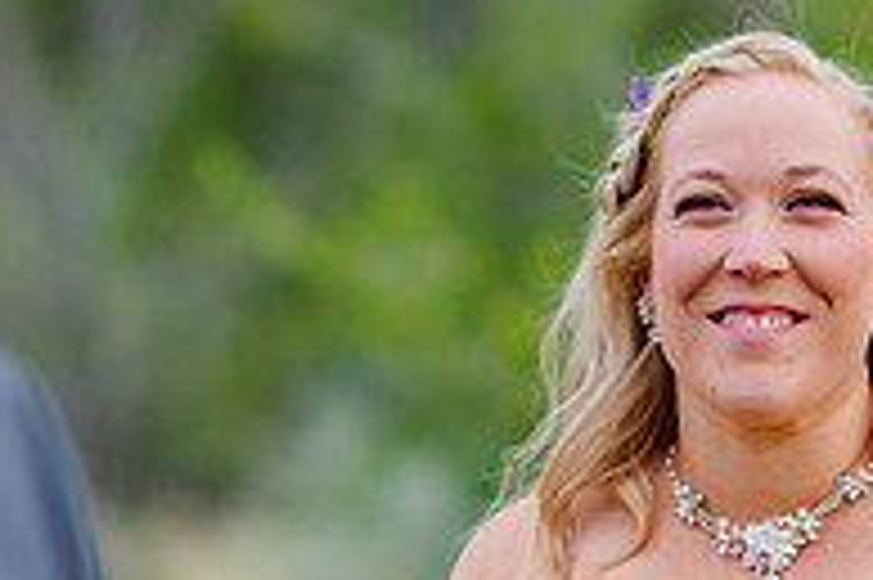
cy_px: 122
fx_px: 8698
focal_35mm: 359
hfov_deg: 5.7
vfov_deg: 3.8
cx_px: 531
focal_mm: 105
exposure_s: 1/250
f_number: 2
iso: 125
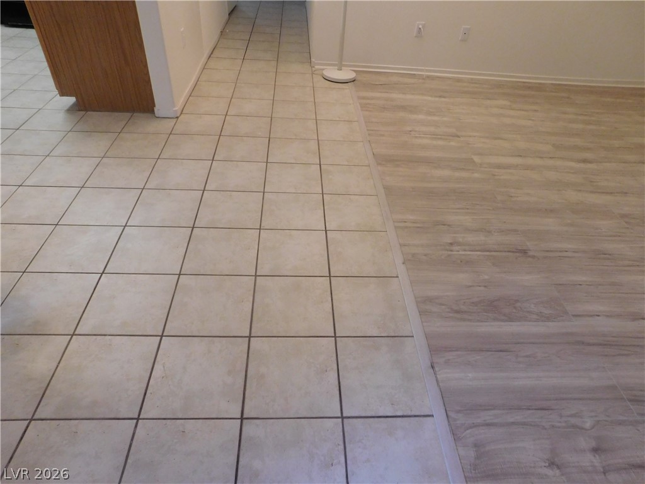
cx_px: 322
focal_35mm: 23
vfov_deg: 58.9
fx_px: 429
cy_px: 242
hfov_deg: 73.9
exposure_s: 1/30
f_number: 3
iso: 360
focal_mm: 4
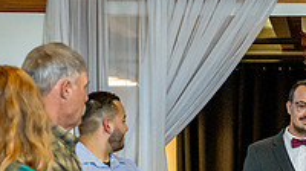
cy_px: 251
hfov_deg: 13.9
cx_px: 330
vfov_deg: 7.8
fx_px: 1232
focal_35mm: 152
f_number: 2.8
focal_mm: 50
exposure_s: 1/200
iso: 4000
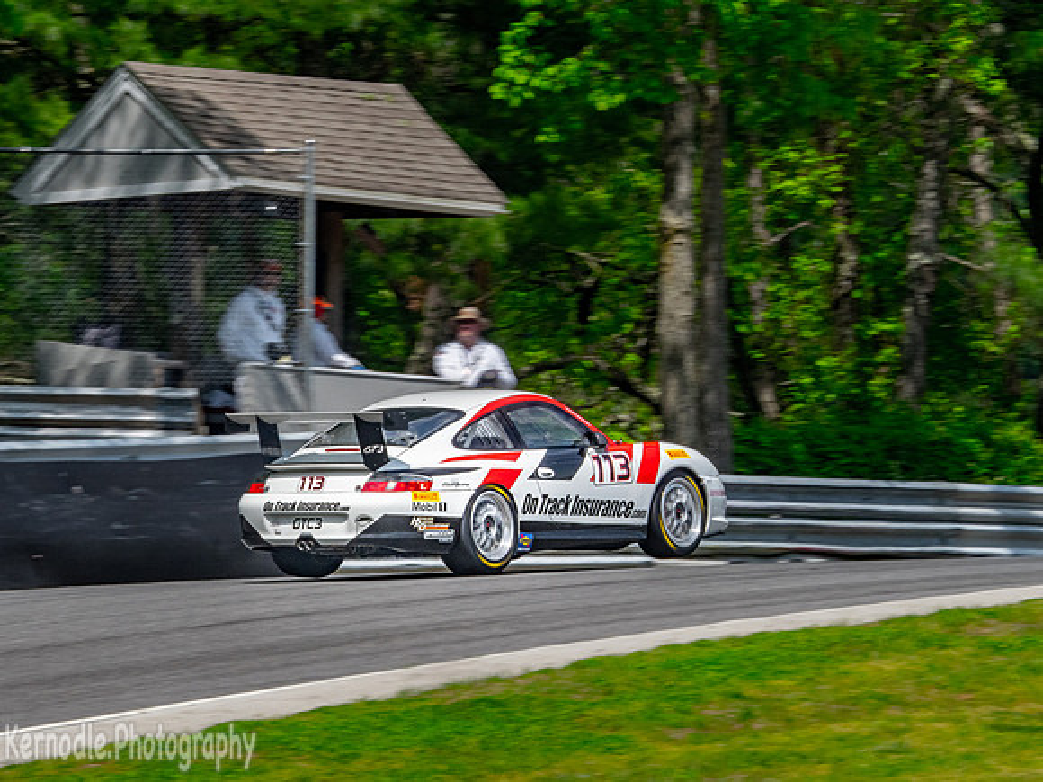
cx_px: 383
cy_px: 383
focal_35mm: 533
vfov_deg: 2.8
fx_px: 16049
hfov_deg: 3.7
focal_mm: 210
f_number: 16
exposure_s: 1/320
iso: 400
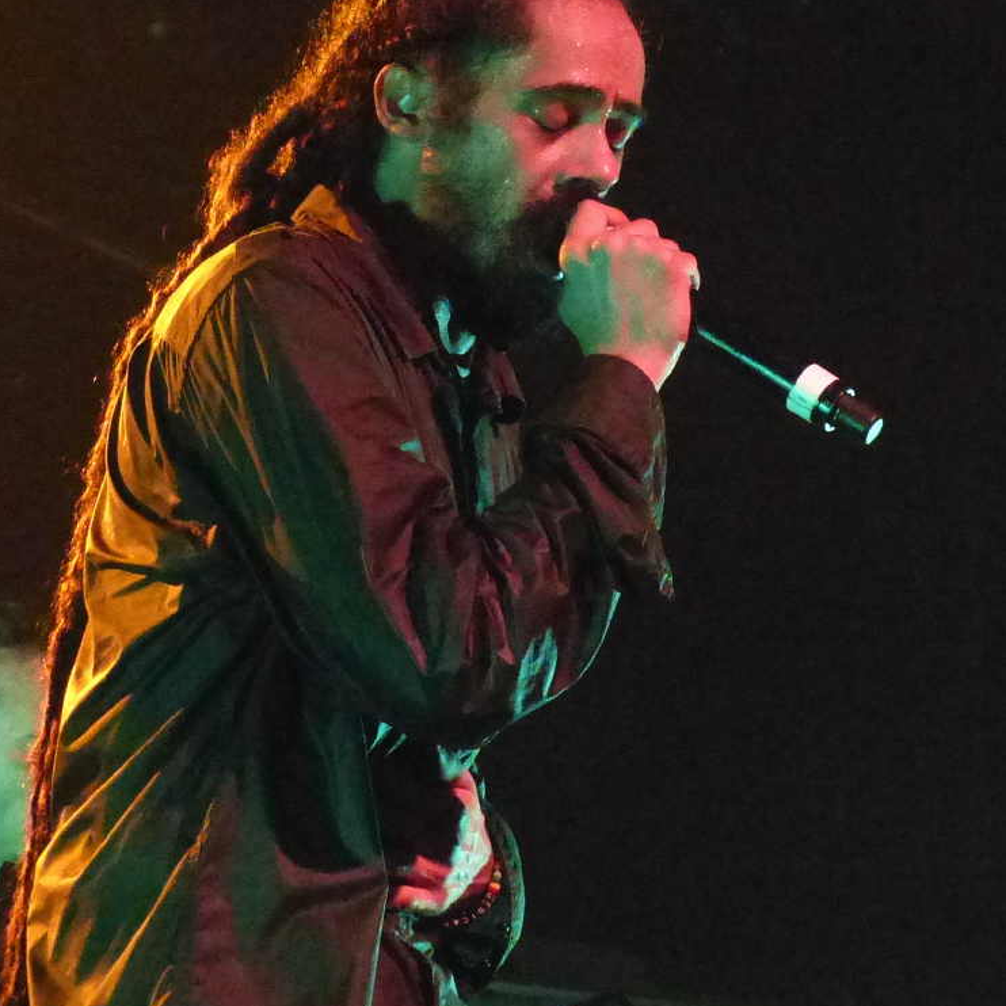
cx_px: 502
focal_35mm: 106
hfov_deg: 16.4
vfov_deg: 16.4
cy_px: 479
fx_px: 3485
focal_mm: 16
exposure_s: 1/160
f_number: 2.8
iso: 1600
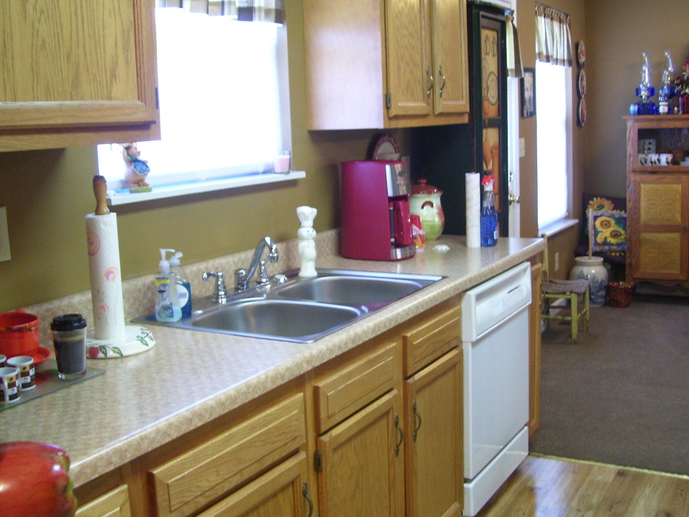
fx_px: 816
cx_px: 329
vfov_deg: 35.1
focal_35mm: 41
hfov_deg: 45.8
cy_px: 245
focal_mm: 6
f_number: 2.7
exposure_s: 1/10
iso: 160
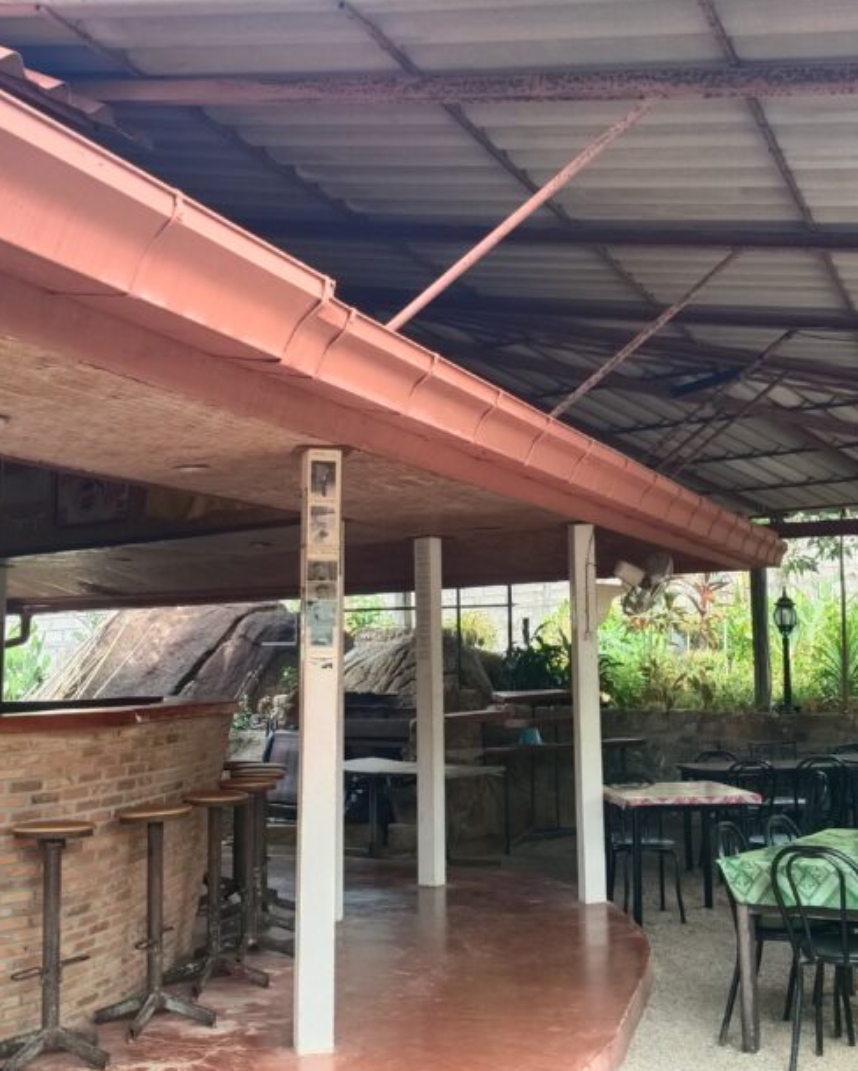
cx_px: 515
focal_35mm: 41
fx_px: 1300
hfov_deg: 36.4
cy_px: 470
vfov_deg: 44.7
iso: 229
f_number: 1.79
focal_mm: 4.84
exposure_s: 1/100
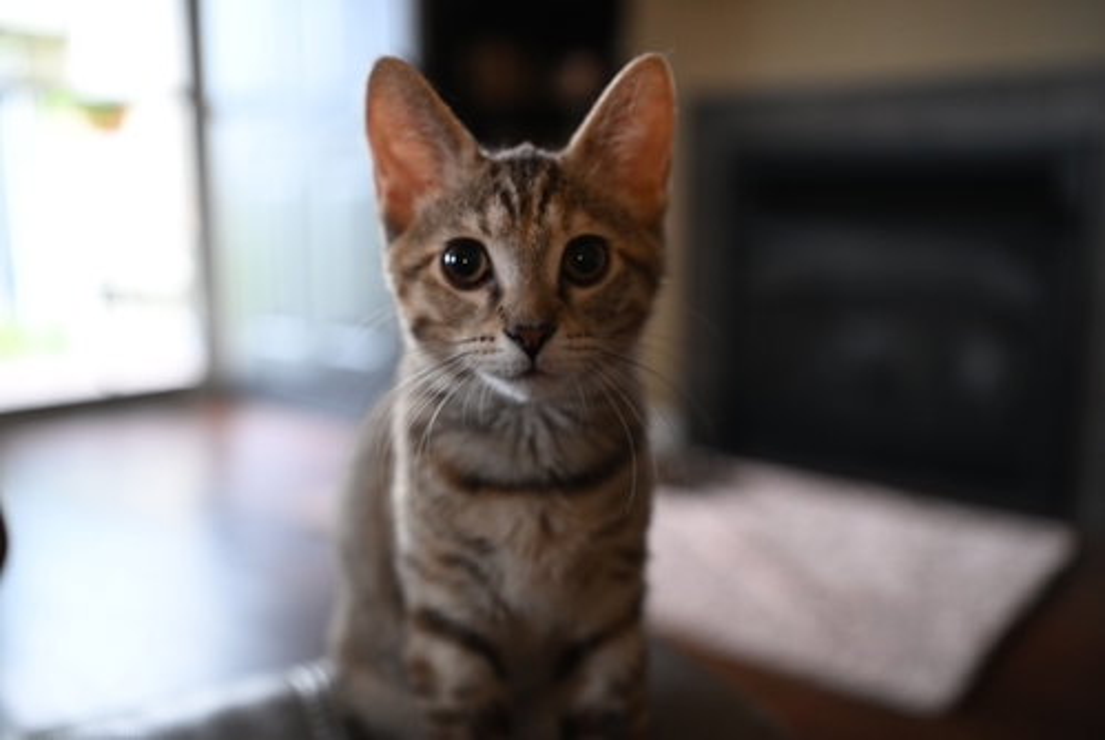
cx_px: 552
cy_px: 370
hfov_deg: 50.6
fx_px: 1168
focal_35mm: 38
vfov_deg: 35.1
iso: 2200
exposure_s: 1/40
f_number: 2.8
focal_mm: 38
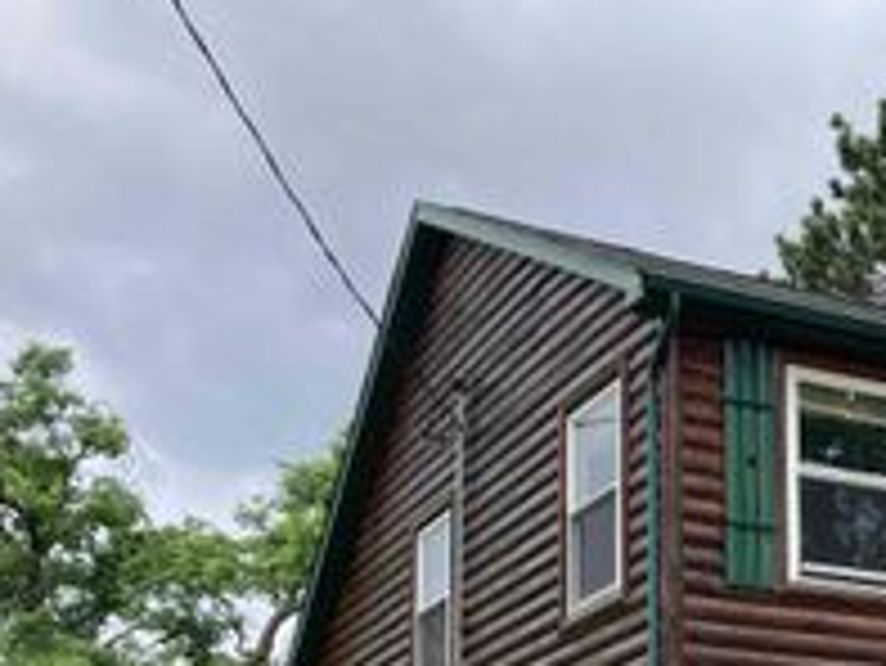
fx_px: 1818
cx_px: 962
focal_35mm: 71
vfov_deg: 19.8
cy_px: 740
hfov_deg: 25.5
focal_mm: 3.99
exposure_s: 1/759
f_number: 1.8
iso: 20
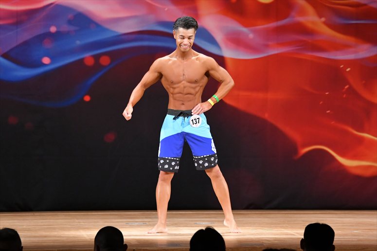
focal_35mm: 240
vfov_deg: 5.7
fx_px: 2512
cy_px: 126
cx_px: 188
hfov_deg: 8.6
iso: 3200
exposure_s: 1/400
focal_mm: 160
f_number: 5.6
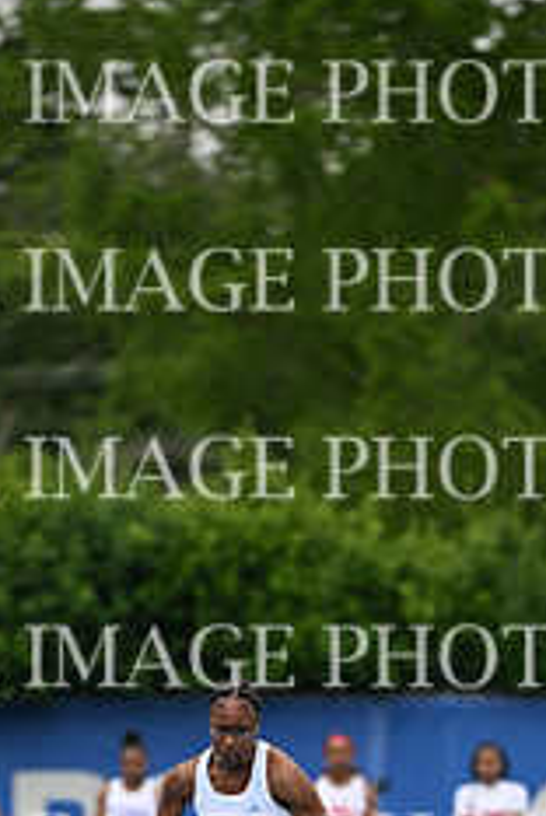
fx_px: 10433
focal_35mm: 460
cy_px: 939
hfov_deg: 3.0
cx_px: 299
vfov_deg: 4.5
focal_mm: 185
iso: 250
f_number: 2.8
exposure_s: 1/3200
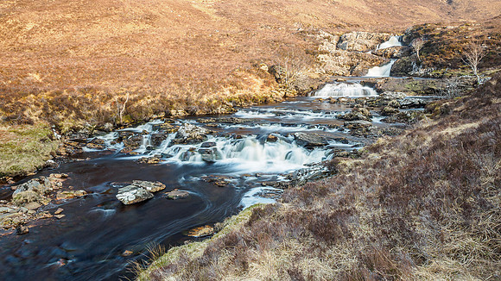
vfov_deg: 44.1
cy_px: 158
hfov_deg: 71.6
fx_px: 347
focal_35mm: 26
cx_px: 250
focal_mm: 12
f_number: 7.1
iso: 200
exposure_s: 3.2
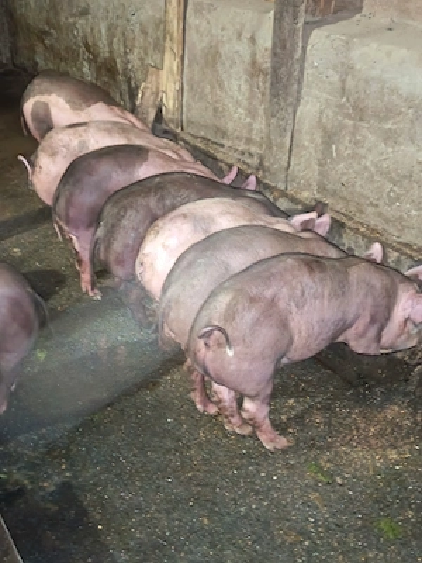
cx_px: 211
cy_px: 282
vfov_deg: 39.7
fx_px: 780
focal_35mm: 48
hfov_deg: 30.3
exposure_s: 1/14.3
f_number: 1.75
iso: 16687
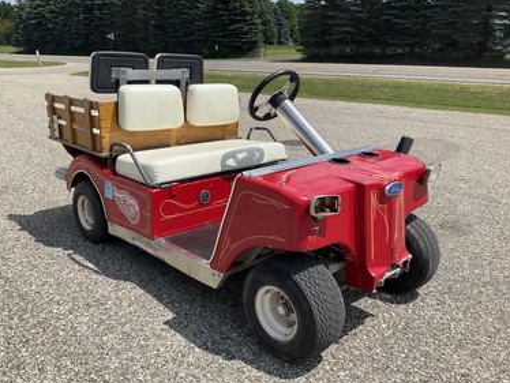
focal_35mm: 31
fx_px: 457
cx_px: 241
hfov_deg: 58.3
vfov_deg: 45.5
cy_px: 202
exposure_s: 1/2538
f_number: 1.8
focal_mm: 3
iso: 25
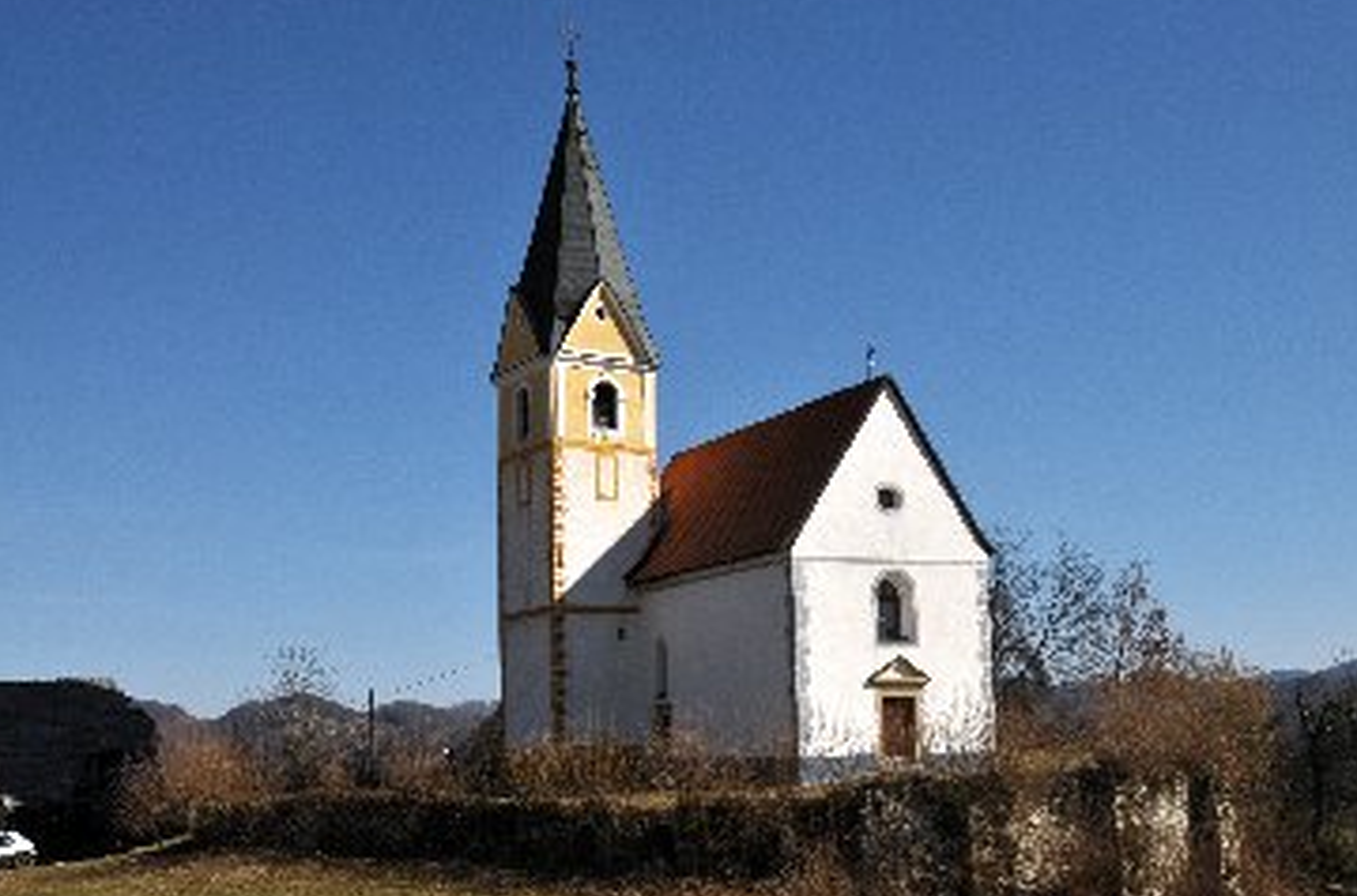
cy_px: 497
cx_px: 767
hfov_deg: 47.4
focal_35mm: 41
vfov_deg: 32.4
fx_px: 1541
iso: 400
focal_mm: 22
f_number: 13
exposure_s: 1/640
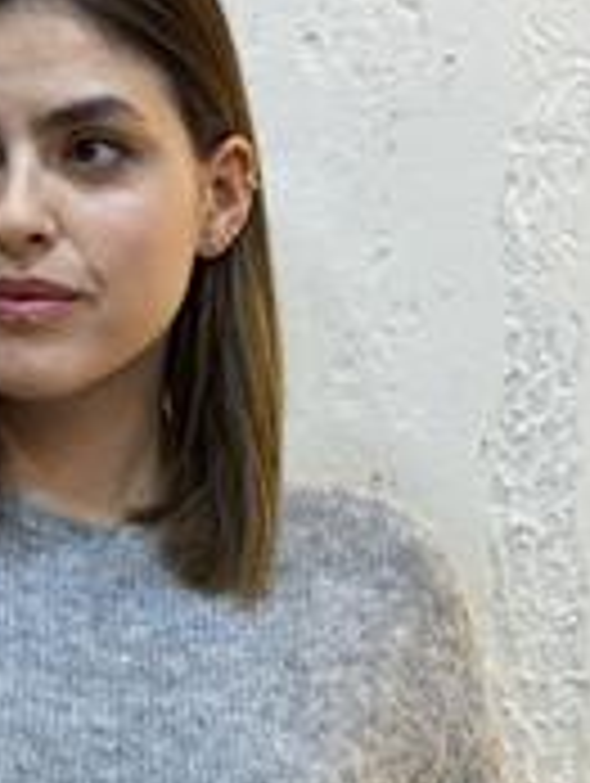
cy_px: 799
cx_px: 122
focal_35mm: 114
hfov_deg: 13.0
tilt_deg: -9.9
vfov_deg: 16.8
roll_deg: -2.3
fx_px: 2584
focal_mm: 6.76
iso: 64
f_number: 1.78
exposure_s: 1/100
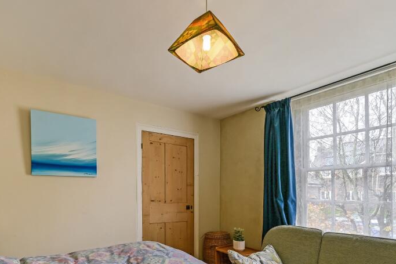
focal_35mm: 21
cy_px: 189
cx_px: 170
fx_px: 231
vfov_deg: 57.3
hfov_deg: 80.8
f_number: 10
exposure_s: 1
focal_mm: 14
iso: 320
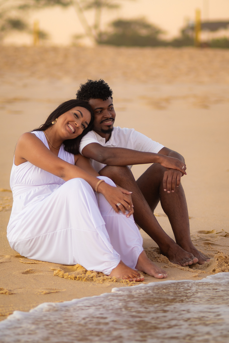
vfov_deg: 16.1
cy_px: 172
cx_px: 114
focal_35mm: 128
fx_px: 1216
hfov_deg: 10.8
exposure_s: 1/160
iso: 250
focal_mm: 85
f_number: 1.8
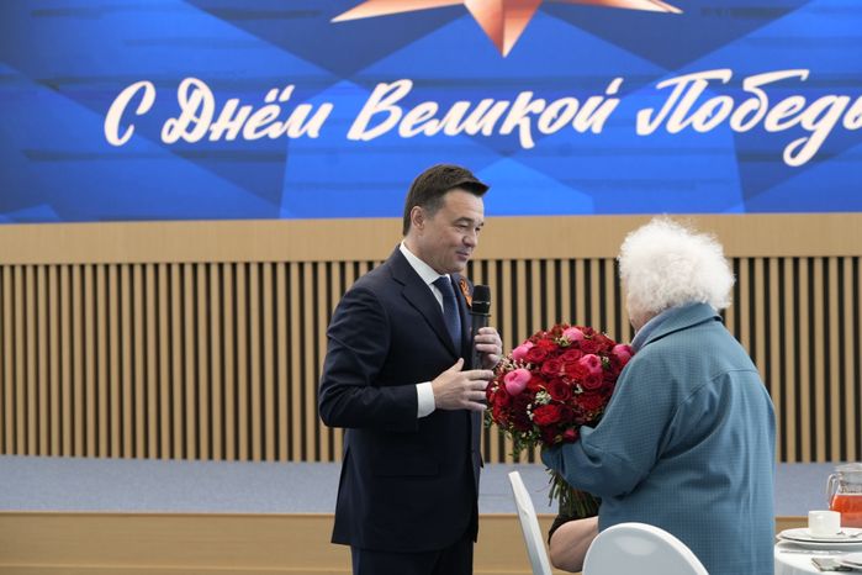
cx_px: 431
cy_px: 288
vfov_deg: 15.0
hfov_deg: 22.4
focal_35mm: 91
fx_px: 2179
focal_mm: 91
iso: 1000
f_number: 5
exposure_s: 1/60
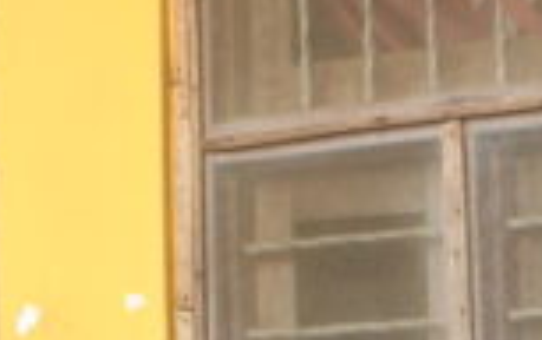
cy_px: 606
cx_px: 914
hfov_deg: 12.7
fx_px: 2262
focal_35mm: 153
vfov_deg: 8.3
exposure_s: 1/160
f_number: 4
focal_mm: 20
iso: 1000
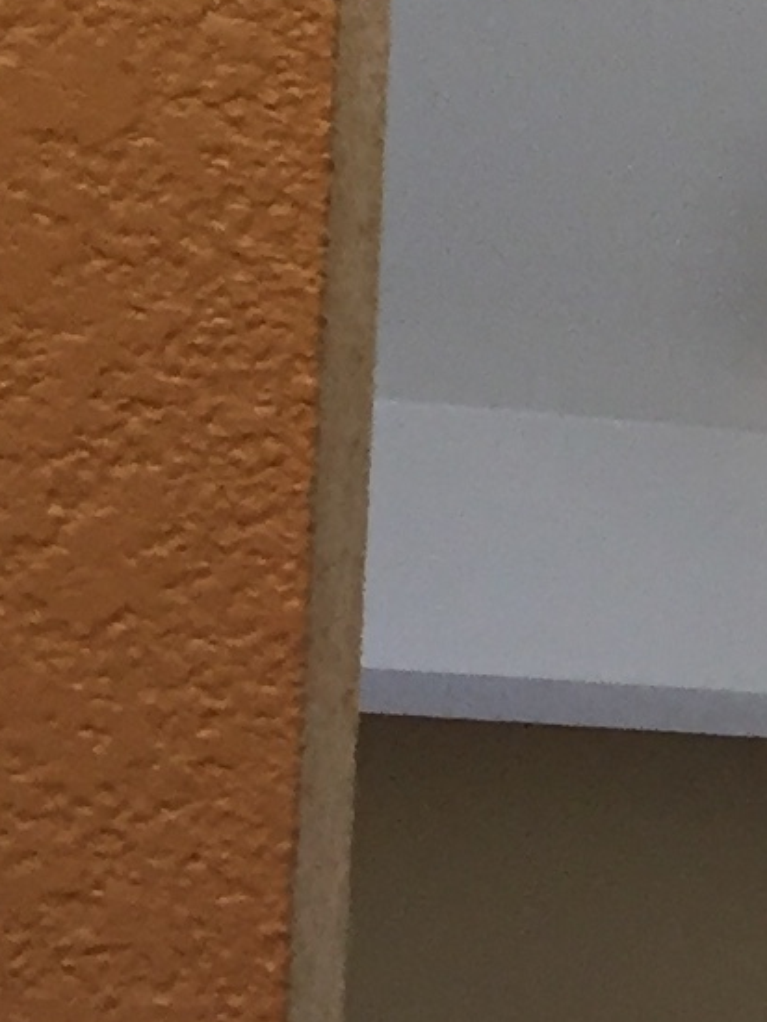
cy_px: 1102
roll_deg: +1.0
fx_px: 5077
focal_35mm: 172
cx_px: 1980
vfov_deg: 11.3
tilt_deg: +12.9
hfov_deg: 7.9
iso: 100
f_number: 2.2
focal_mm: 4.15
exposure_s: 1/30
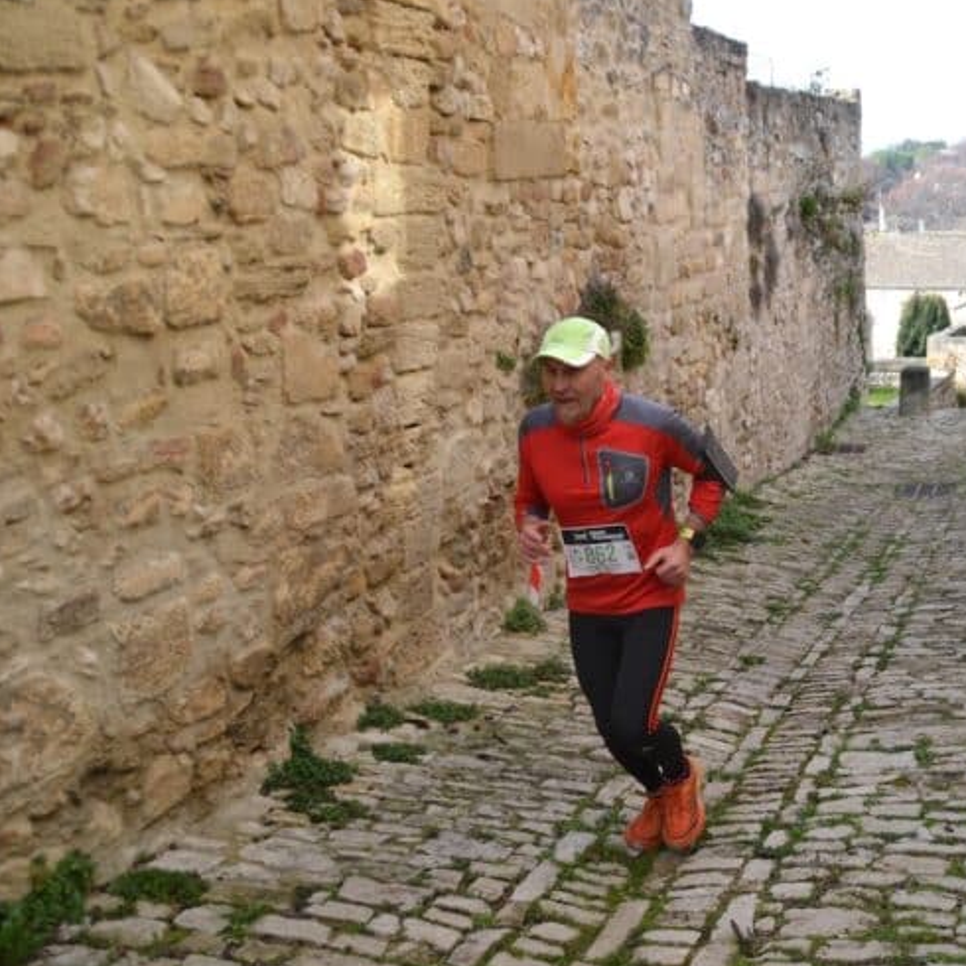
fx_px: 1137
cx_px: 706
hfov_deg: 44.7
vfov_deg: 46.0
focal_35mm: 36
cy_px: 483
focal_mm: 18
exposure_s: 1/800
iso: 400
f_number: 4
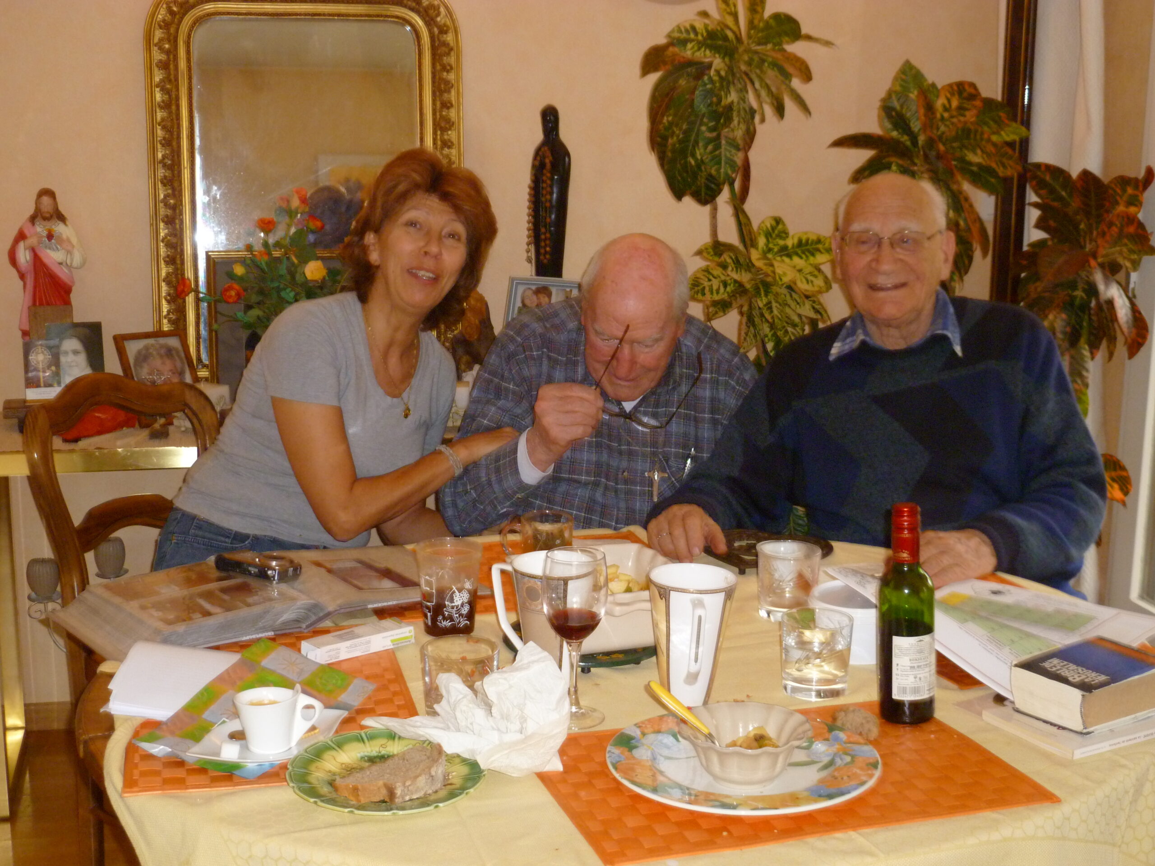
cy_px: 433
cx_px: 578
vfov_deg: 30.9
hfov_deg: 40.4
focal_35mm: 47
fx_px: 1568
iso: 320
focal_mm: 8.4
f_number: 3.8
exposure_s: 1/30
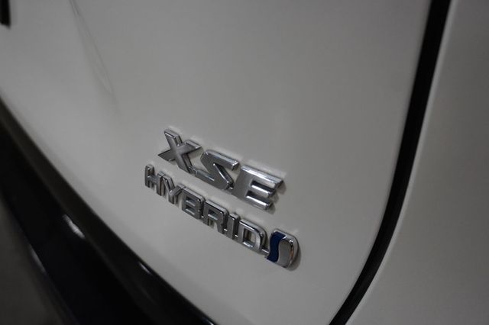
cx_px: 244
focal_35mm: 34
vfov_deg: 38.3
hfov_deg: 55.1
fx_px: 468
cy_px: 162
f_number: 4
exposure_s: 1/60
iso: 800
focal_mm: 23
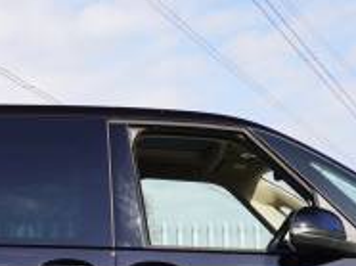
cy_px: 300
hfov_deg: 11.7
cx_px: 84
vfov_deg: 8.7
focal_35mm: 169
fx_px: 1736
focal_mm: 34
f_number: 6.7
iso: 100
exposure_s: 1/90
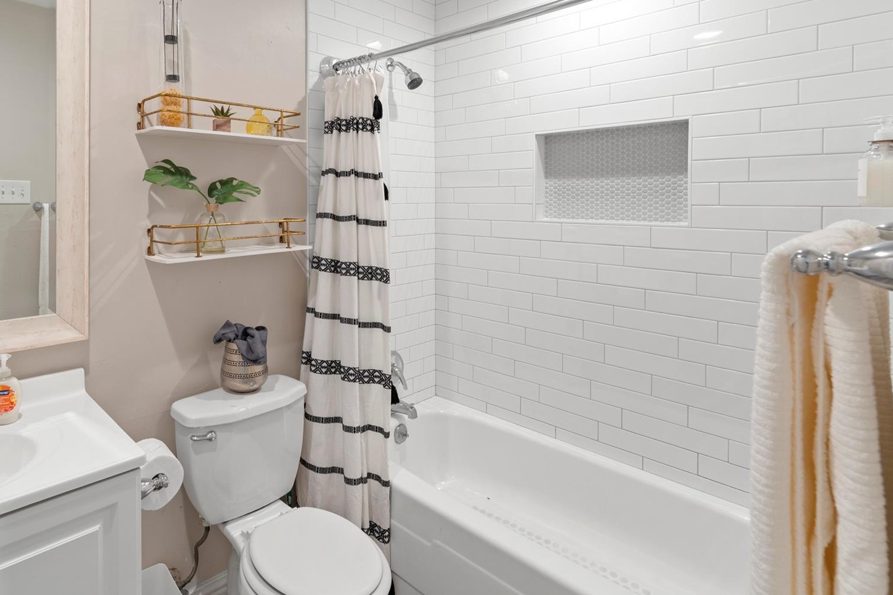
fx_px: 471
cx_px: 298
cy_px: 198
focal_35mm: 19
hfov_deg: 83.9
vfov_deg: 62.9
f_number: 8
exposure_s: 1/3
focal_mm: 14
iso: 400
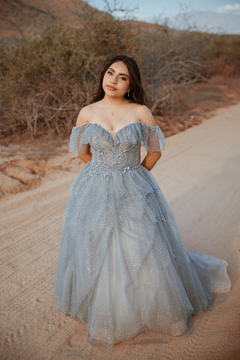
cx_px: 120
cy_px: 180
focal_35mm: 50
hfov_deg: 27.0
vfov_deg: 39.6
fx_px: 500
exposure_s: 1/2500
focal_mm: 50
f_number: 2.8
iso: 200
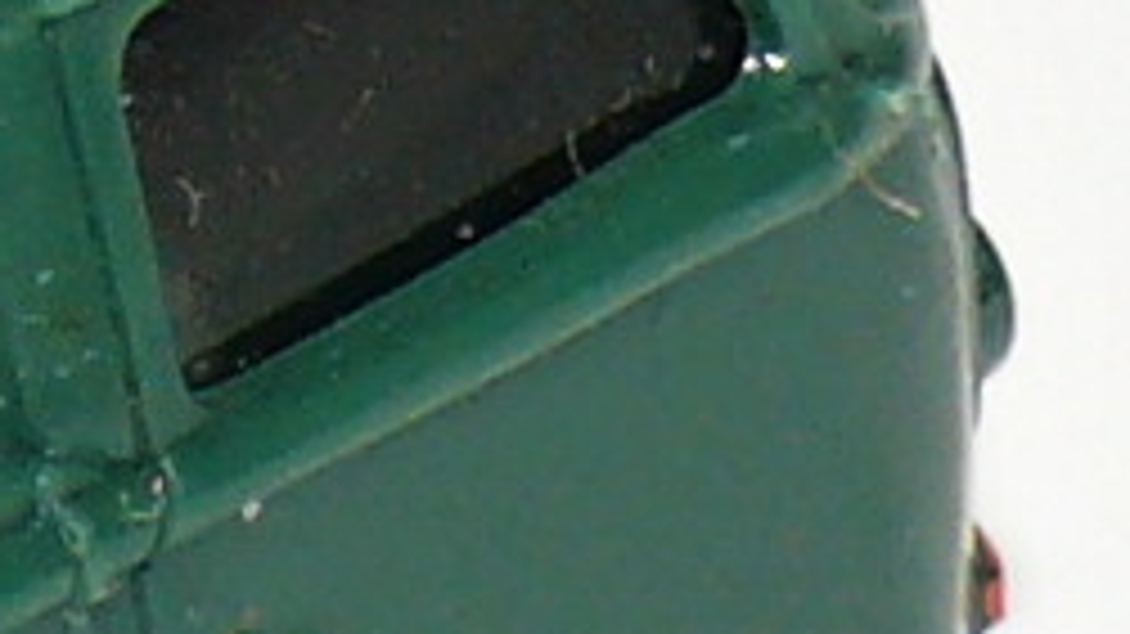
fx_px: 25970
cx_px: -887
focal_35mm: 867
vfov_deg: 1.4
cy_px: 665
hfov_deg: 2.5
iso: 100
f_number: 4
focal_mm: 14.8
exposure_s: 1/30
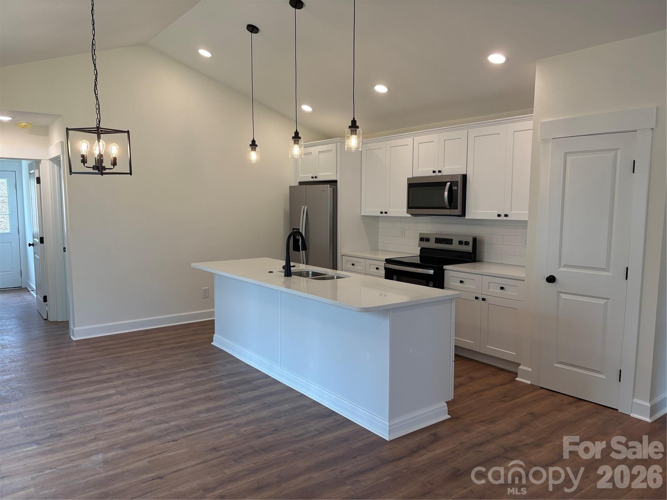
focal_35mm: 26
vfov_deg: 53.1
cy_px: 250
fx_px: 501
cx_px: 334
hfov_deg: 67.3
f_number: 1.6
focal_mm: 5.96
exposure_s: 1/236
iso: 100
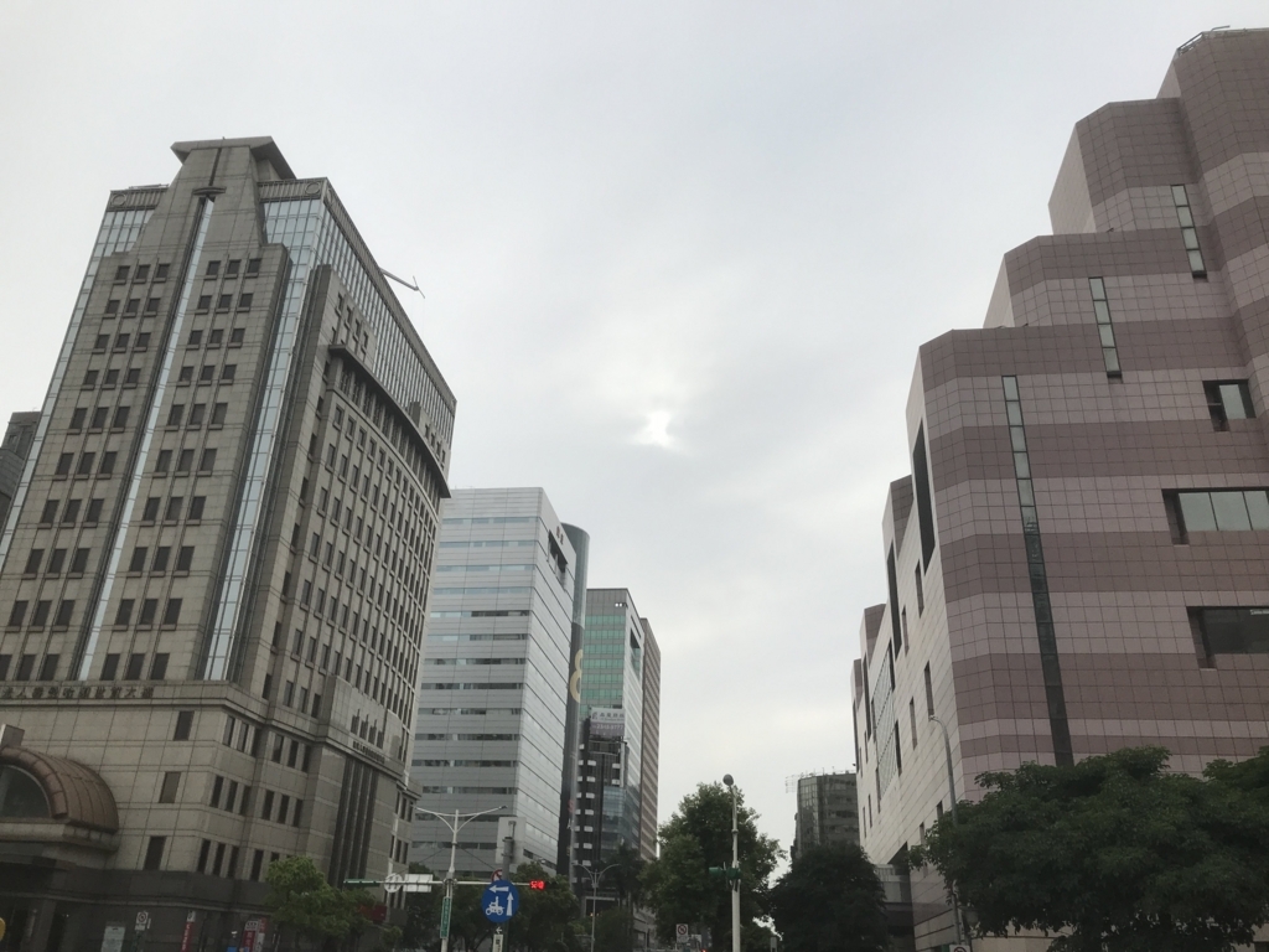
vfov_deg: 49.7
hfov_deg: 63.4
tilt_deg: +26.6
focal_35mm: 28
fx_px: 1026
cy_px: 476
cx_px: 634
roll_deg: -2.8
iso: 20
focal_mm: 3.99
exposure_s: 1/1773
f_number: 1.8
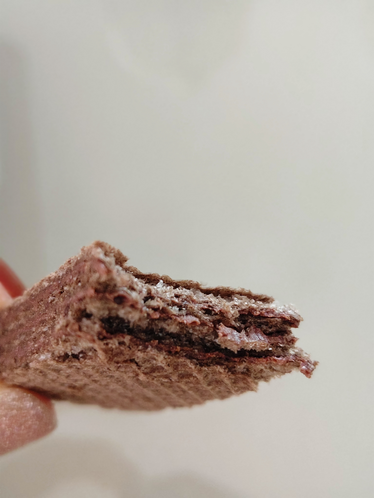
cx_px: 187
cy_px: 249
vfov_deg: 41.2
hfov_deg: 31.5
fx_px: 663
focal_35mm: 46
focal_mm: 5.56
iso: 2864
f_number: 4
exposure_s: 1/25
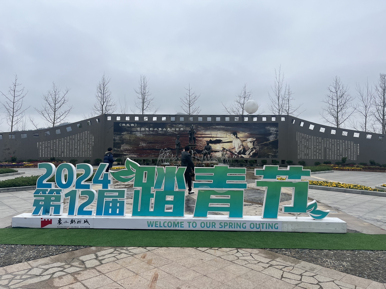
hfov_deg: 67.3
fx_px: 290
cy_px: 144
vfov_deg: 53.1
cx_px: 193
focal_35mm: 26
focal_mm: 5.1
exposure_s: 1/3876
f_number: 1.6
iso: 50
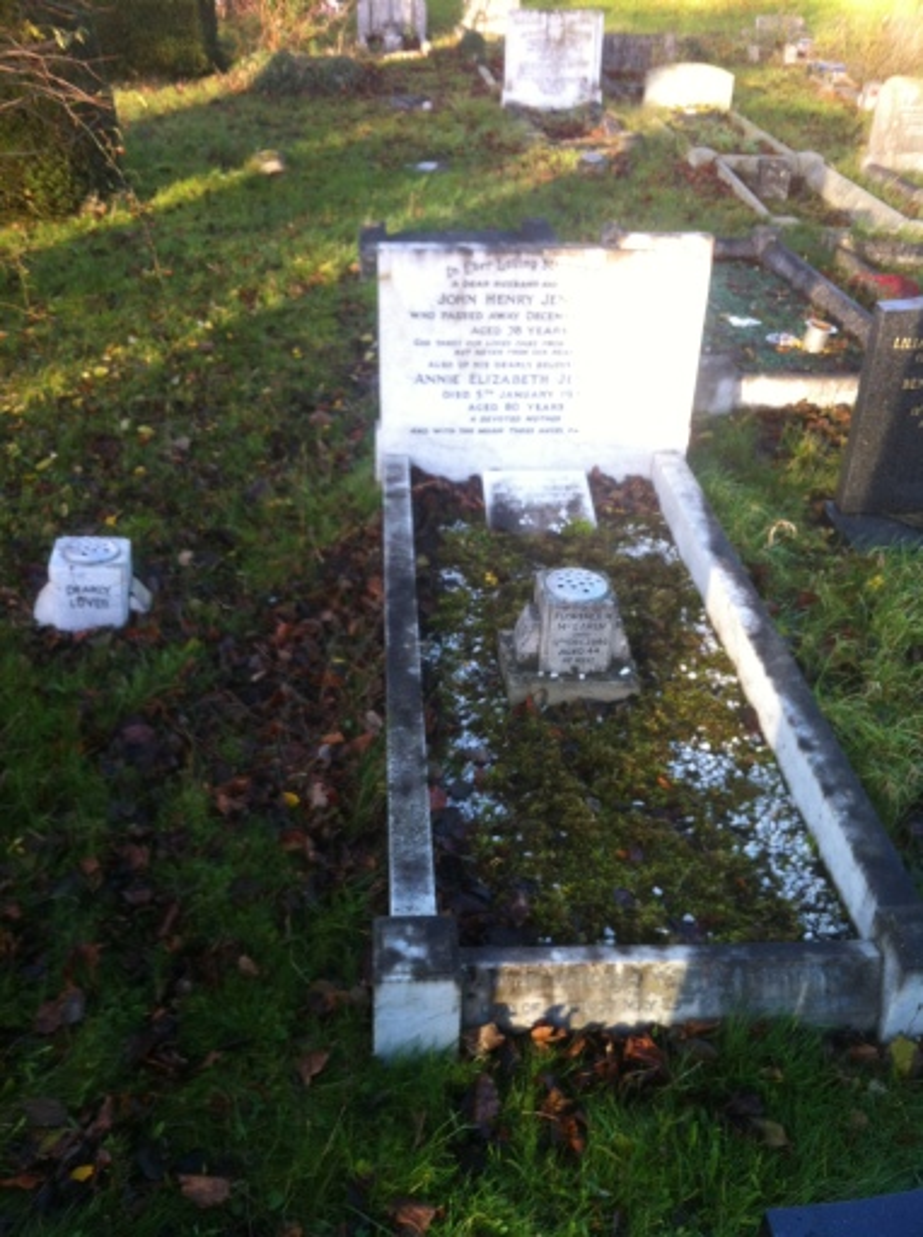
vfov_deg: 52.7
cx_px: 462
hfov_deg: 40.6
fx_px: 1248
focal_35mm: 35
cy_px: 618
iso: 100
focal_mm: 3.85
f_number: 2.8
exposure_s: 1/100
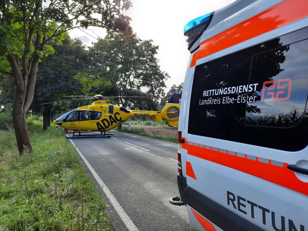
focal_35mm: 25
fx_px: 222
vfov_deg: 54.9
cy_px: 116
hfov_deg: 69.4
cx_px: 154
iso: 32
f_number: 2
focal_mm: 4.6
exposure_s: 1/199
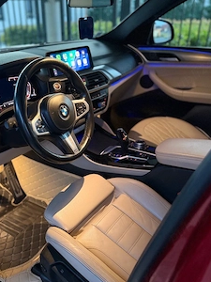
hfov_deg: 43.6
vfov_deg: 56.7
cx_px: 72
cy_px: 157
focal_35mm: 32
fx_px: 260
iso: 1000
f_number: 1.78
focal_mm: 6.76
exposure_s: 1/35
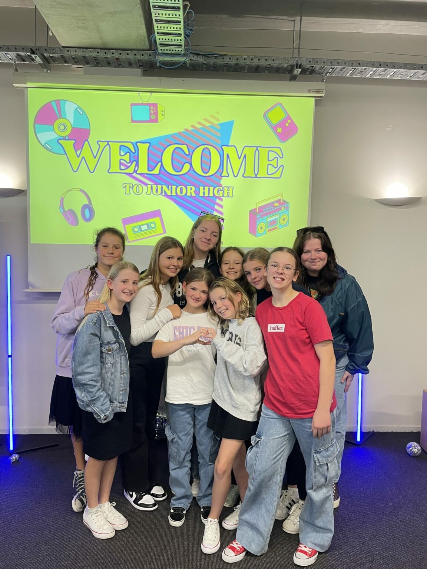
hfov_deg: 53.1
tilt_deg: -3.9
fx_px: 428
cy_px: 284
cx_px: 214
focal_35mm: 26
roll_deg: -1.1
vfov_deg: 67.3
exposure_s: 1/50
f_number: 1.6
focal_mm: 4.2
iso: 100
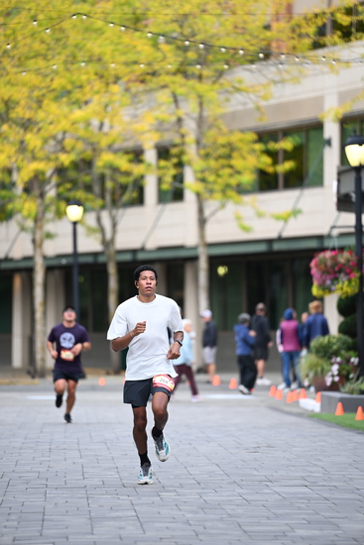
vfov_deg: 10.3
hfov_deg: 6.9
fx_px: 3031
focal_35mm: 200
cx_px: 182
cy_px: 272
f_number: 2.8
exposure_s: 1/1600
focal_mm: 200
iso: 1000
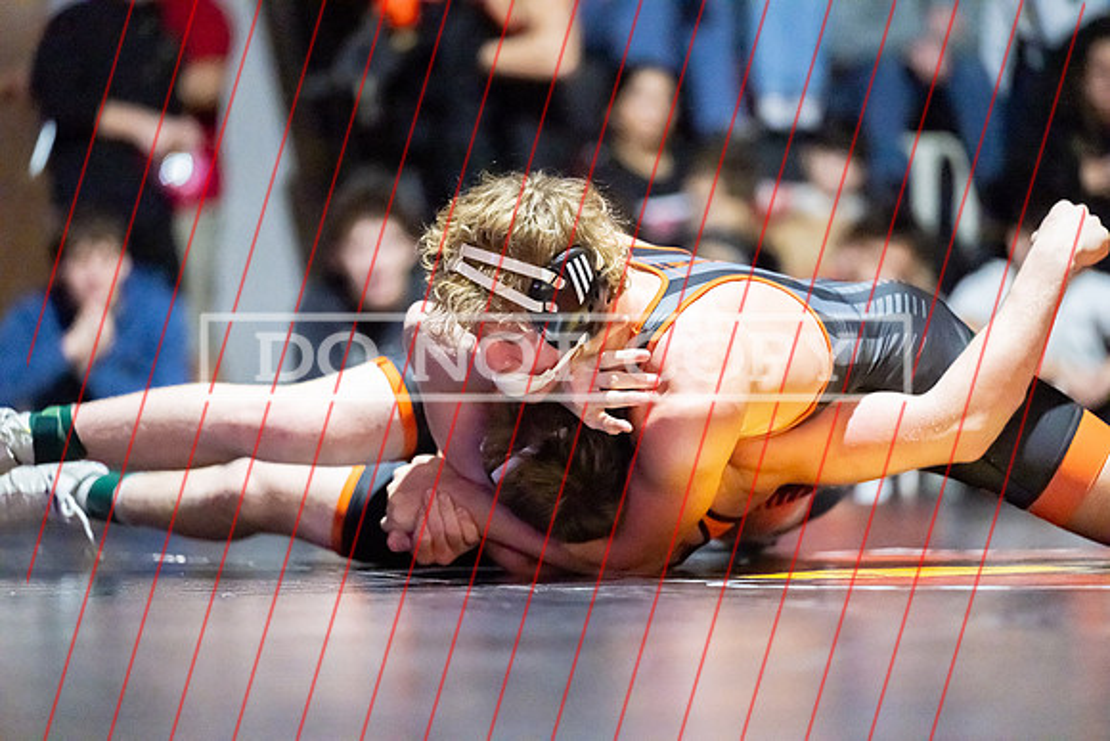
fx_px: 6168
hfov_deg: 10.3
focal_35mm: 200
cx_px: 555
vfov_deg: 6.9
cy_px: 370
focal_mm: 200
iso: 16000
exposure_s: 1/500
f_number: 2.8
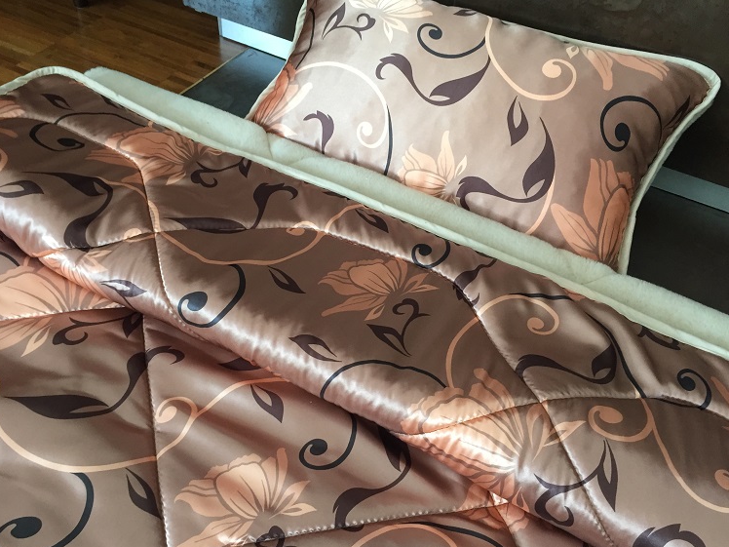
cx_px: 363
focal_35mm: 31
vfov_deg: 45.4
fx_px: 653
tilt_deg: -47.1
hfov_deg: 58.4
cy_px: 285
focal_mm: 4.15
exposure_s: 1/33
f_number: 2.2
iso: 125
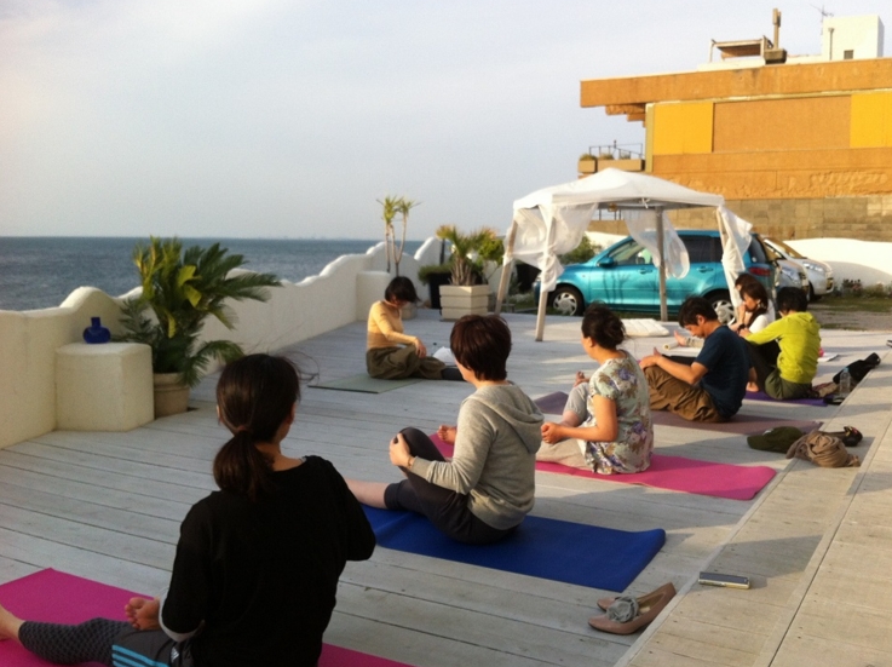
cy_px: 337
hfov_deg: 49.0
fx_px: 978
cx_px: 462
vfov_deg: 37.6
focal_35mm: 38
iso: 80
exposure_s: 1/670
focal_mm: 3.85
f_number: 2.8
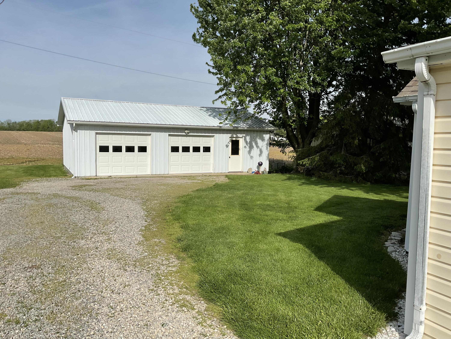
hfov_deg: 61.7
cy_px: 170
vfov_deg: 48.2
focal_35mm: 29
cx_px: 226
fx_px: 378
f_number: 1.8
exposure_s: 1/2959
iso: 16
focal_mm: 3
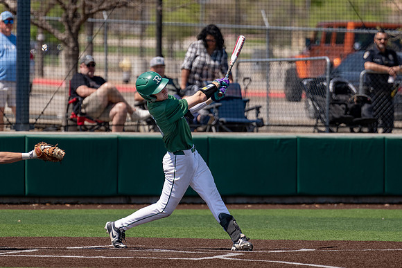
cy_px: 146
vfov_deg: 3.4
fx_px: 4544
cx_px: 184
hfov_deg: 5.1
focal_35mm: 407
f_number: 4
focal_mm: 280
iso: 320
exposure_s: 1/3200
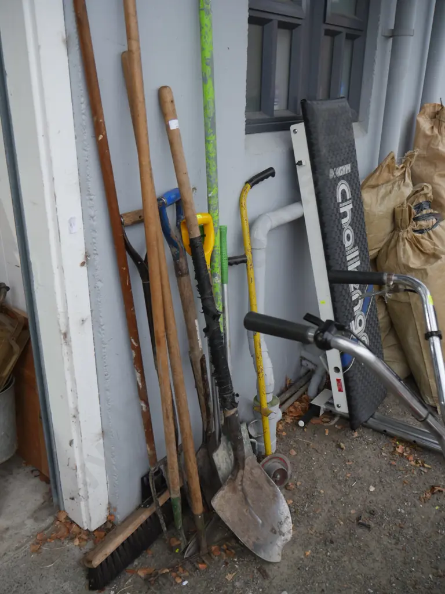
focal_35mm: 30
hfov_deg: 46.8
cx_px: 222
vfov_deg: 60.0
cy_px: 297
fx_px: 514
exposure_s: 1/60
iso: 250
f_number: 3.6
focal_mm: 15
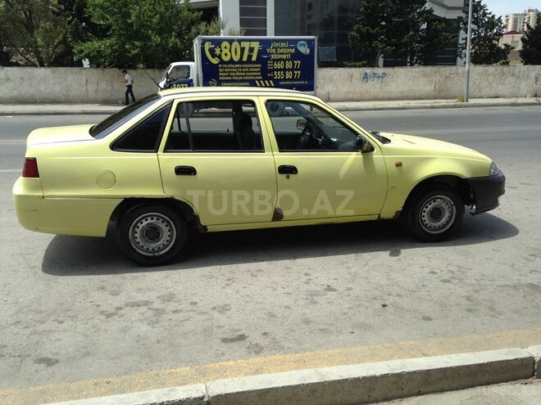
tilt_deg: -13.8
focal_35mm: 33
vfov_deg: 42.9
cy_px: 202
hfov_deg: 55.4
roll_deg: +0.2
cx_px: 270
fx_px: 516
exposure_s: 1/1355
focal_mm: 4.12
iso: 50
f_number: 2.4
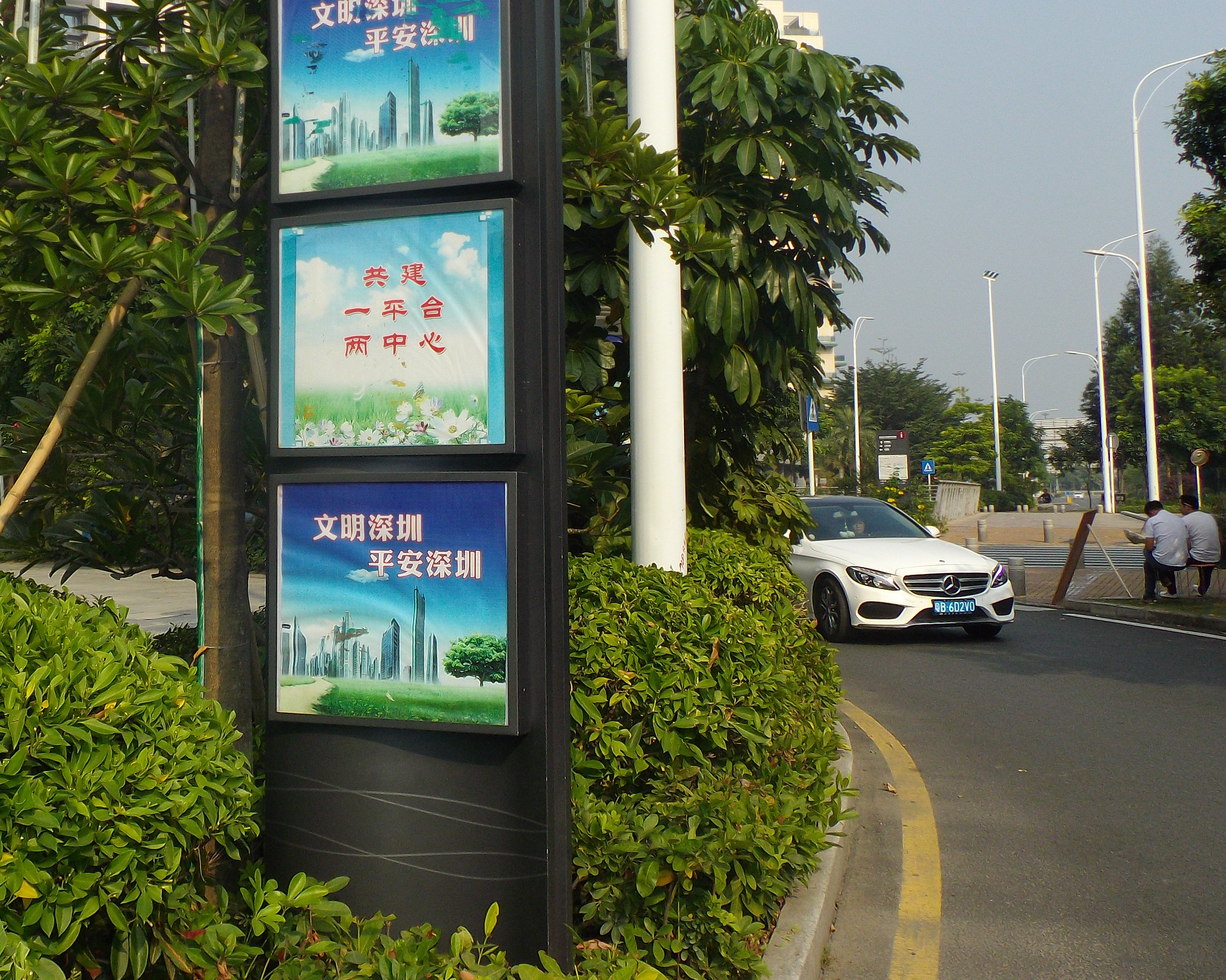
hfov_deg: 43.8
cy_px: 370
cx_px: 357
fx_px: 1488
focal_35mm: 41
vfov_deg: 36.3
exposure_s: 1/1000
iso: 100
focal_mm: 5
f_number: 3.1
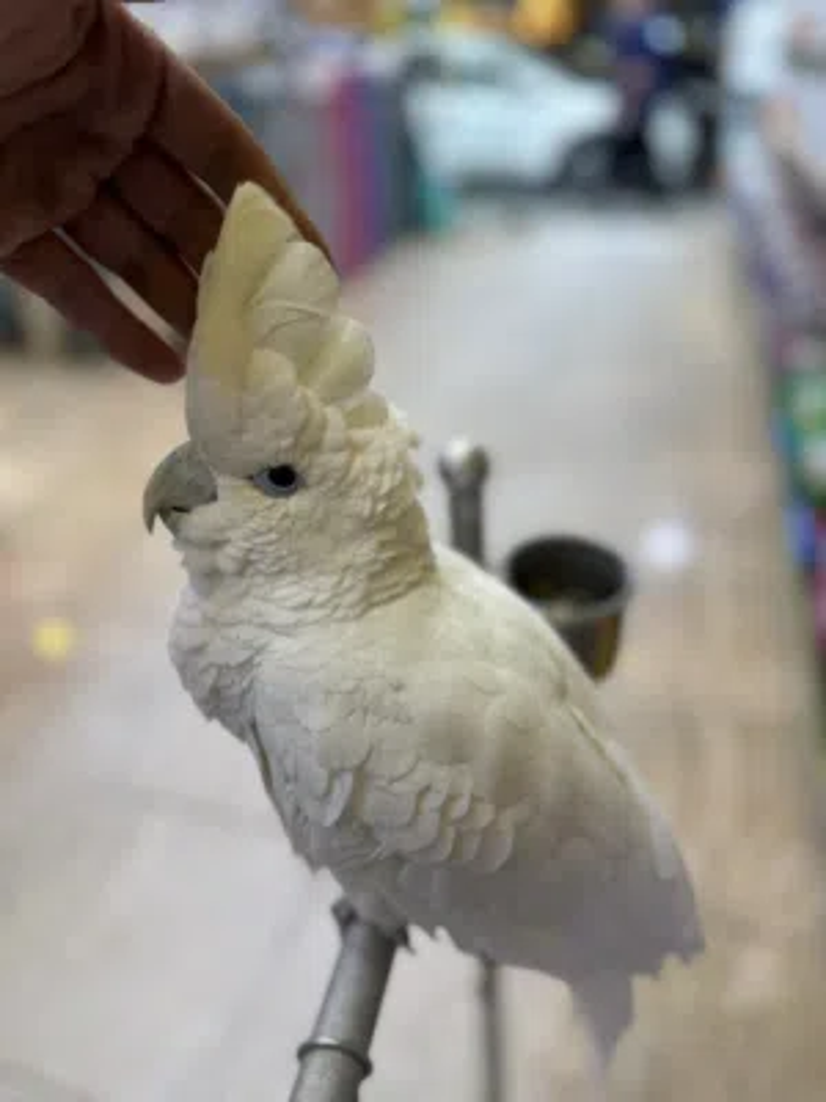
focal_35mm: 24
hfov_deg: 56.8
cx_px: 413
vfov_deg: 71.6
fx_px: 764
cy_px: 551
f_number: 1.78
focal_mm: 6.76
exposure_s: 1/100
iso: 80
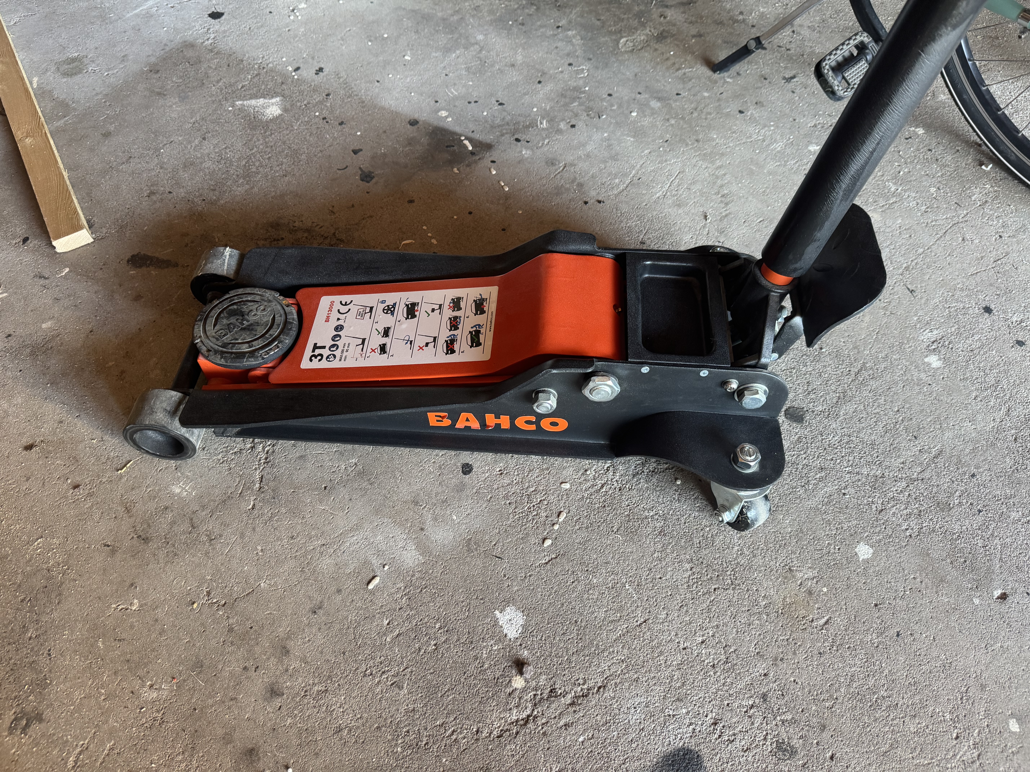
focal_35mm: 24
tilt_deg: -54.7
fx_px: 714
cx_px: 515
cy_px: 386
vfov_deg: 56.8
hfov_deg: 71.6
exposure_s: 1/60
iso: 320
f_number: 1.78
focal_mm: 6.76
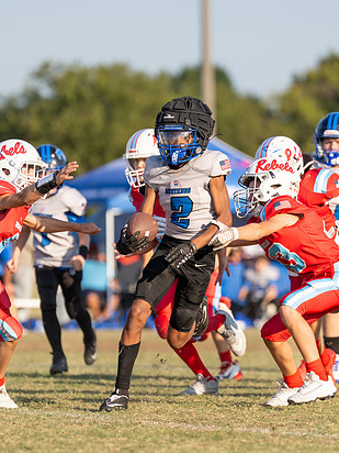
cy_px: 257
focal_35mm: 383
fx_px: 5001
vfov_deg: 5.2
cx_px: 187
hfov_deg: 3.9
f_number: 3.2
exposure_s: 1/1600
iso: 125
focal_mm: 200
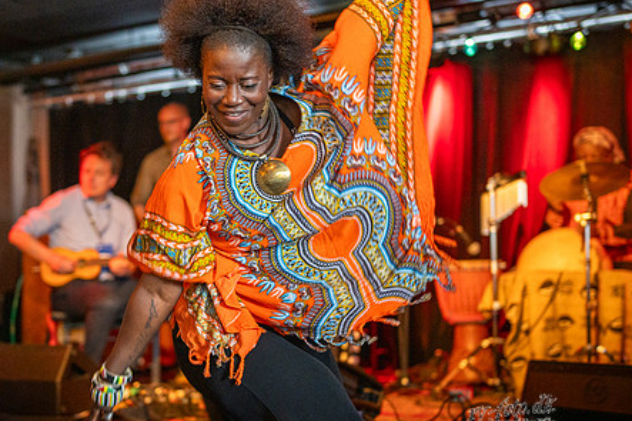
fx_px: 1018
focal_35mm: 58
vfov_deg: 23.3
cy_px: 279
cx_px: 215
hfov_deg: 34.2
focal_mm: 35
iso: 2500
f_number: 1.4
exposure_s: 1/200
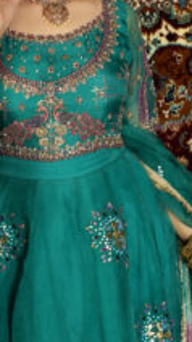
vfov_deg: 26.3
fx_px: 707
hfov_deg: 15.4
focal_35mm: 78
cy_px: 32
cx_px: 61
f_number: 3.2
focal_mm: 35
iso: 640
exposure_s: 1/200
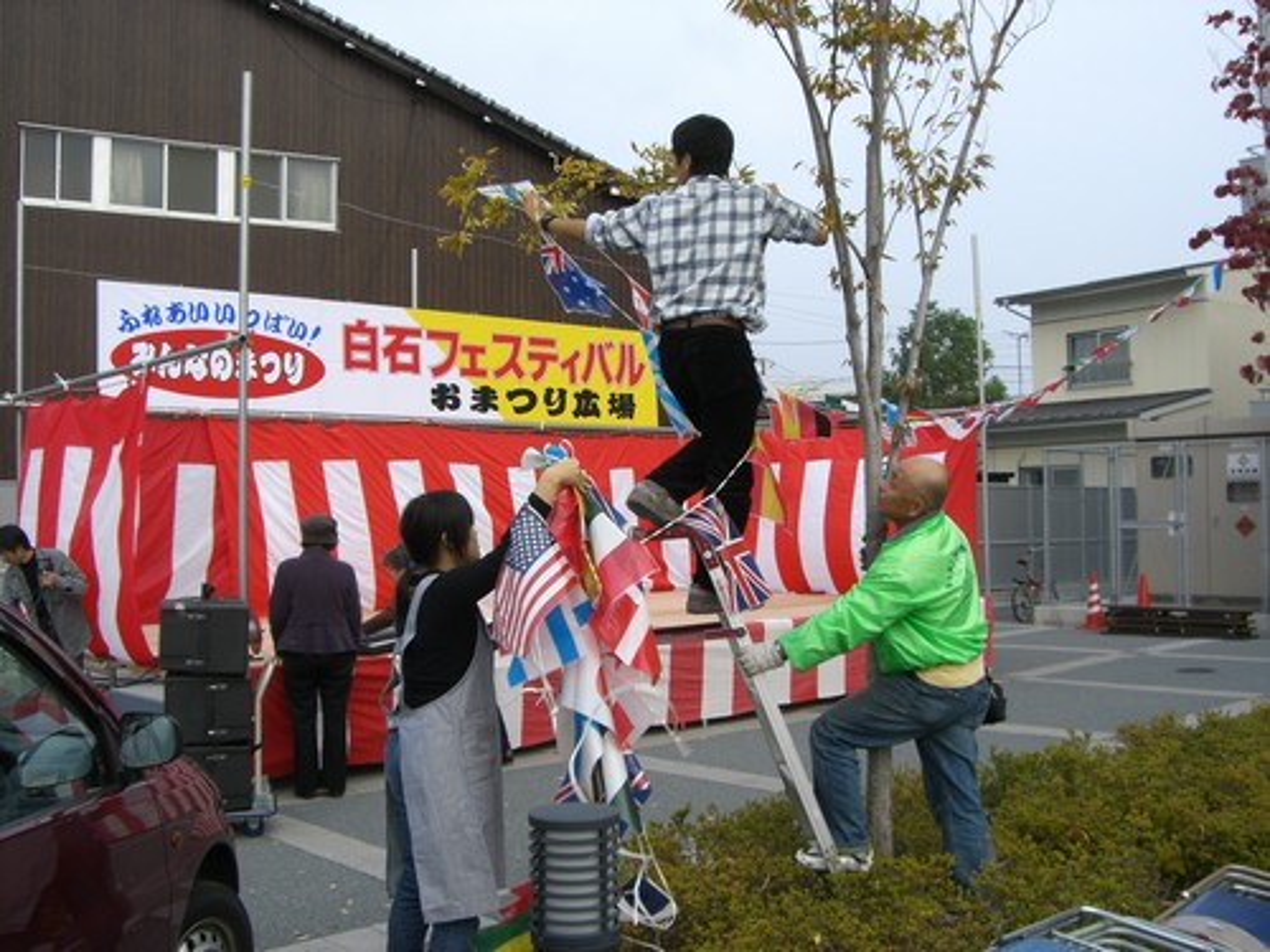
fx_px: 1394
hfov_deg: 49.0
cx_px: 635
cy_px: 476
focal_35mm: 38
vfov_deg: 37.7
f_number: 4.3
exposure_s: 1/160
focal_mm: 6.2
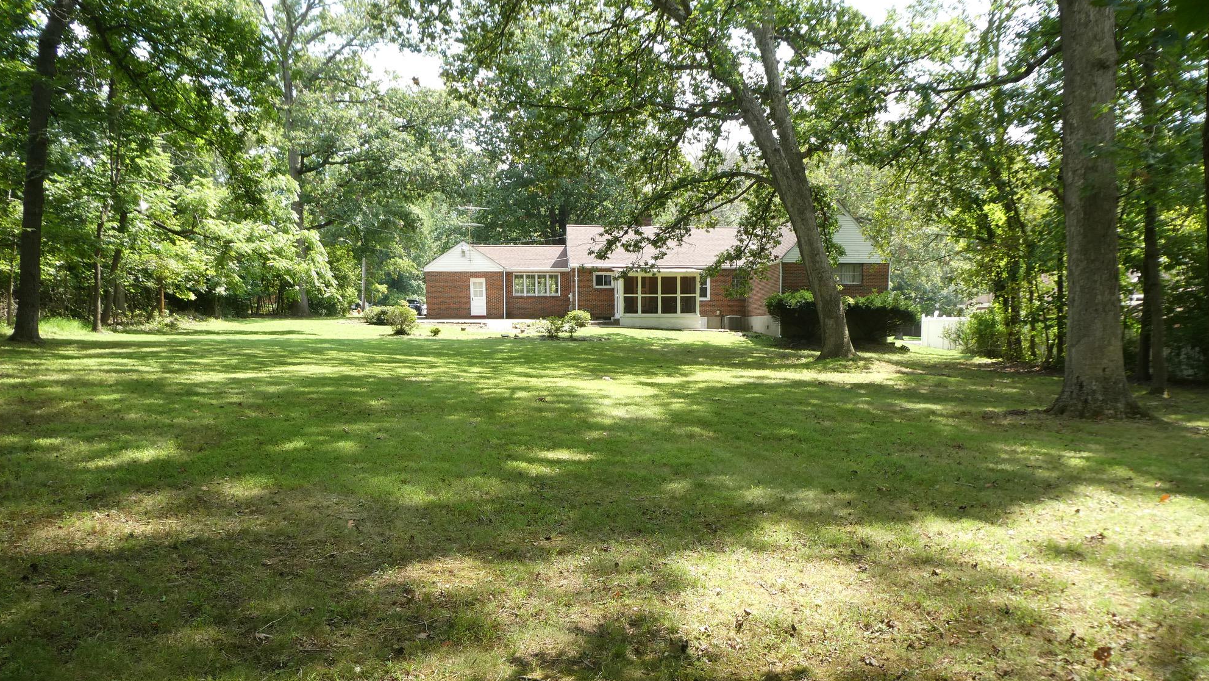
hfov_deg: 69.8
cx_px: 616
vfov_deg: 42.5
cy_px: 442
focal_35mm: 27
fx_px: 866
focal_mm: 4.3
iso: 80
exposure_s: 1/160
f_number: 3.3
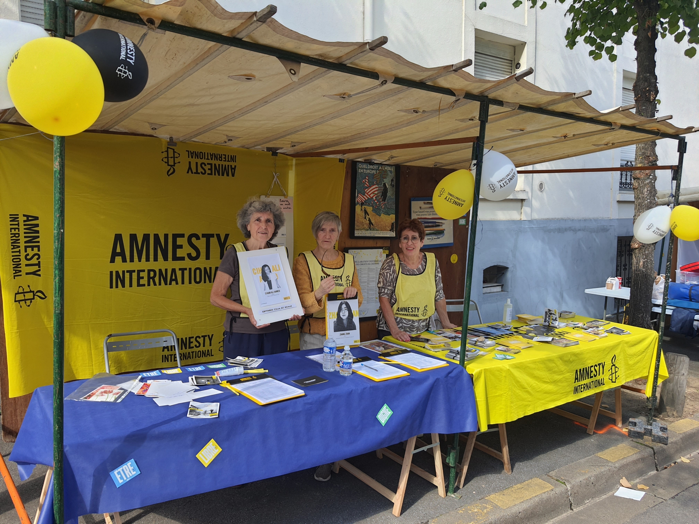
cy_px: 262
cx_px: 350
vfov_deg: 53.1
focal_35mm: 26
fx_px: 525
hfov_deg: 67.3
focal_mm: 4.32
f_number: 1.7
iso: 50
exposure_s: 1/479
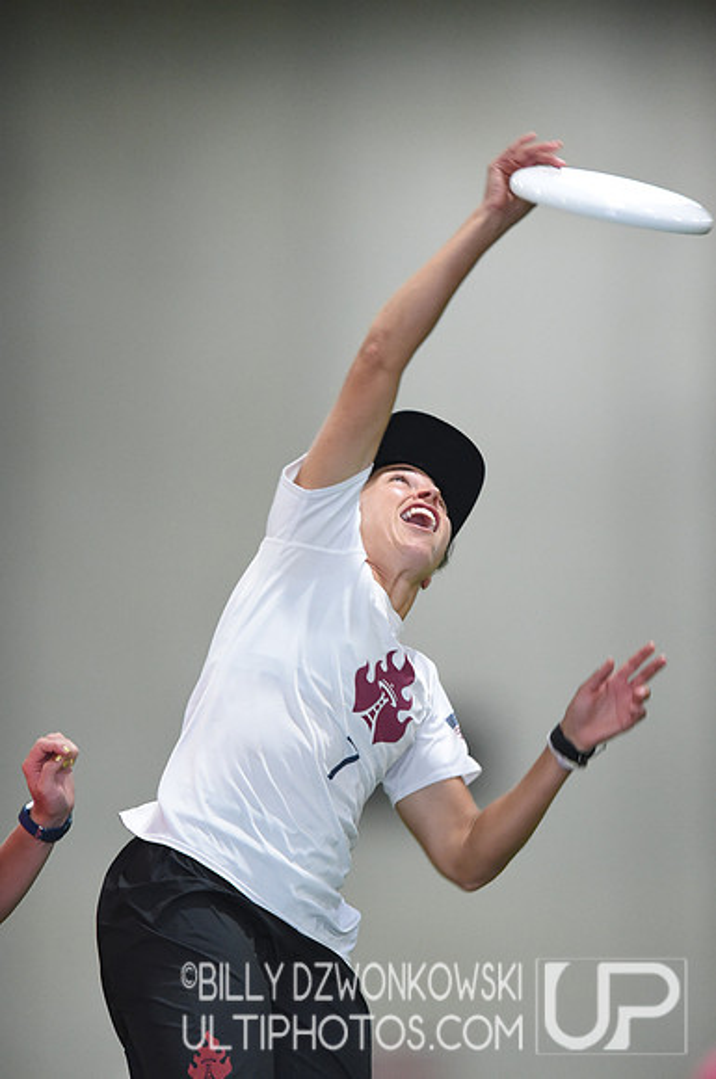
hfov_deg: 3.4
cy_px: 540
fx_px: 11968
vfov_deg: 5.2
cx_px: 358
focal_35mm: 400
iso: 10000
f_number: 2.8
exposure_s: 1/500
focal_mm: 400
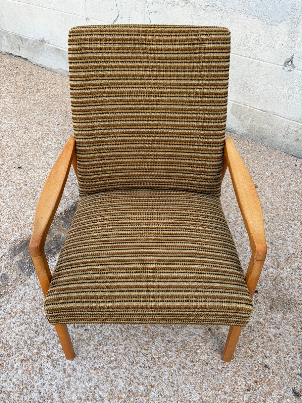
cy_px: 202
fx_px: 302
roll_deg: -2.8
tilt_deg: -43.2
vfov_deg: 67.3
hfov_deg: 53.1
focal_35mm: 26
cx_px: 151
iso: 50
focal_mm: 5.96
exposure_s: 1/1064
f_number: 1.6
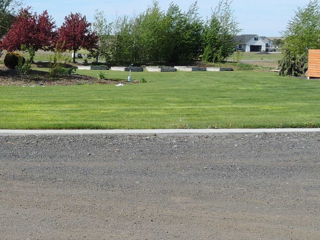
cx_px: -7
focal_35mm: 67
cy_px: 55
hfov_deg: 27.2
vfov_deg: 21.7
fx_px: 619
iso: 100
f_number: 3.1
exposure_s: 1/1250
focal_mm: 5.3
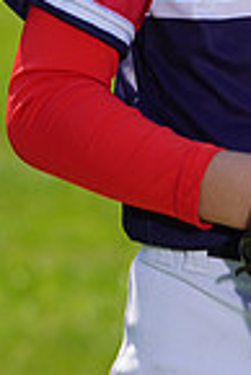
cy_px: -132
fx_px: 8075
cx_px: 283
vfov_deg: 2.7
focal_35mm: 774
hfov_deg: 1.8
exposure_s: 1/250
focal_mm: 194
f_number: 8
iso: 100
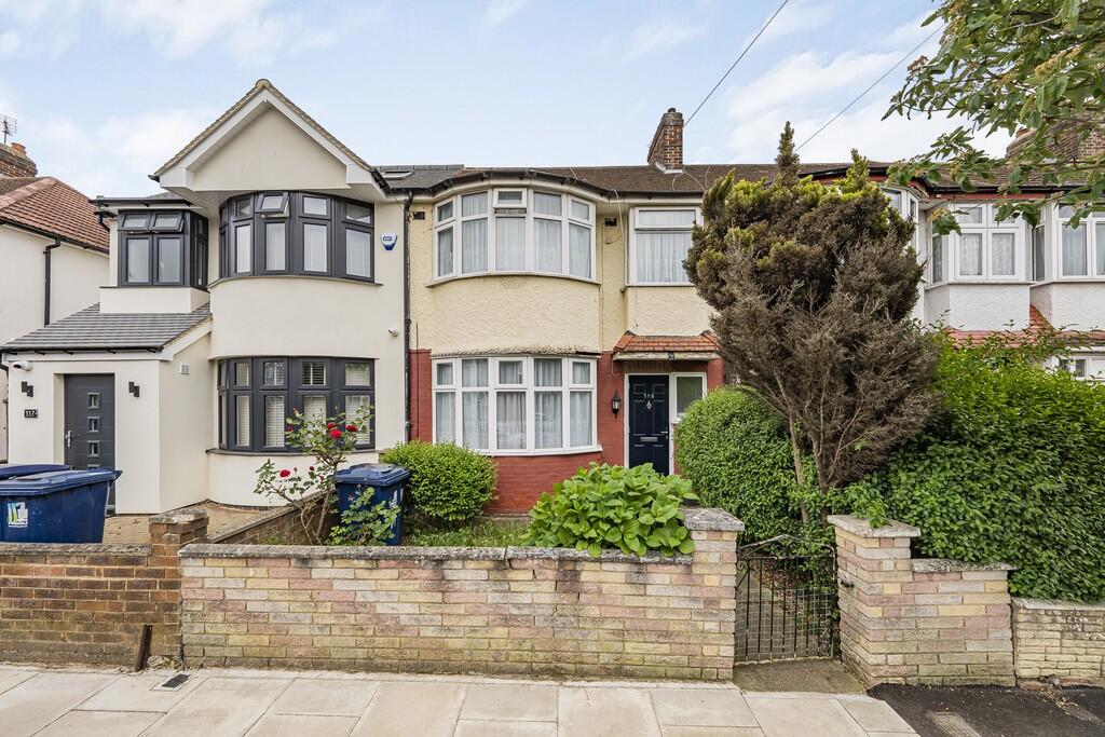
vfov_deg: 90.0
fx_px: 368
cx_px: 552
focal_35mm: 12
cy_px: 368
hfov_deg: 112.6
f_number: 9
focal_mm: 12
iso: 320
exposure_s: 1/100
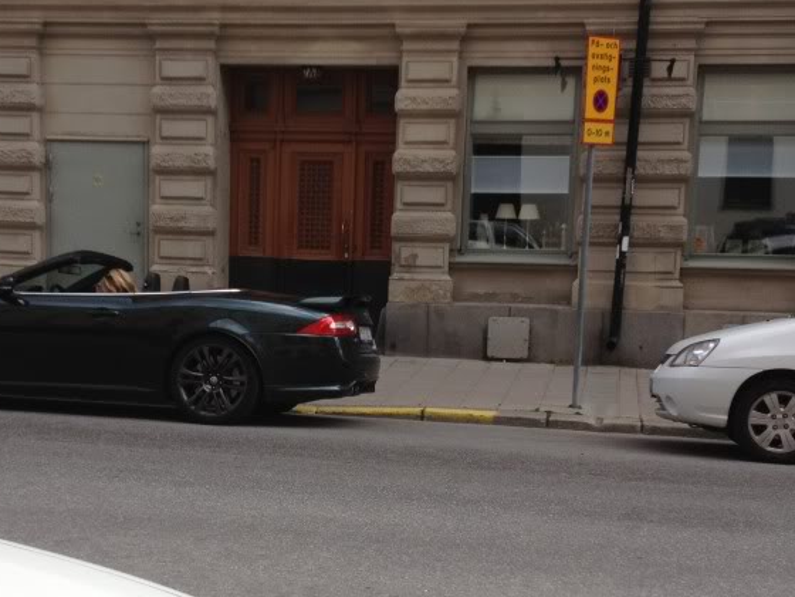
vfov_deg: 22.9
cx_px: 365
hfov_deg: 30.3
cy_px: 370
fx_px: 1470
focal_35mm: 64
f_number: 2.4
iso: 64
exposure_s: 1/986
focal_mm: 4.3
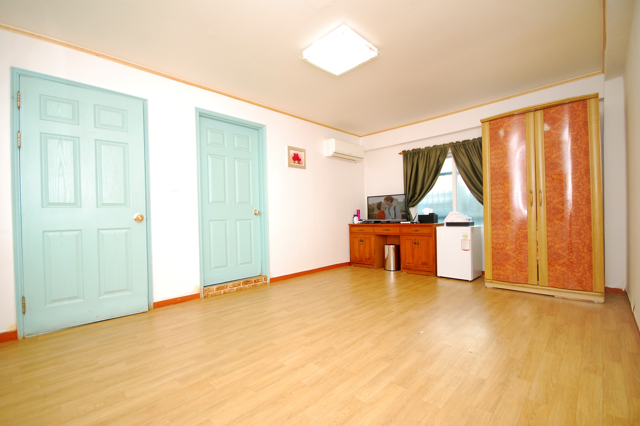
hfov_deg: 100.4
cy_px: 213
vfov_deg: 77.3
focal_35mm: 15
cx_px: 320
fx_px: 267
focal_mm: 10
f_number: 4
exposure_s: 1/30
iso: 200
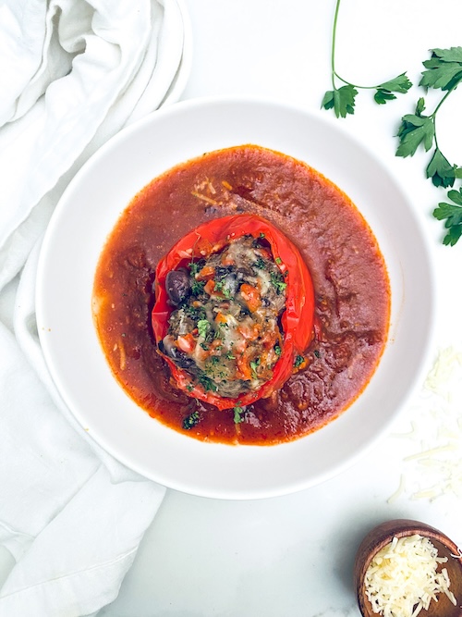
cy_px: 308
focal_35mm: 26
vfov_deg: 67.3
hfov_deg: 53.0
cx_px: 231
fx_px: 463
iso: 320
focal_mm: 4.25
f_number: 1.8
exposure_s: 1/40
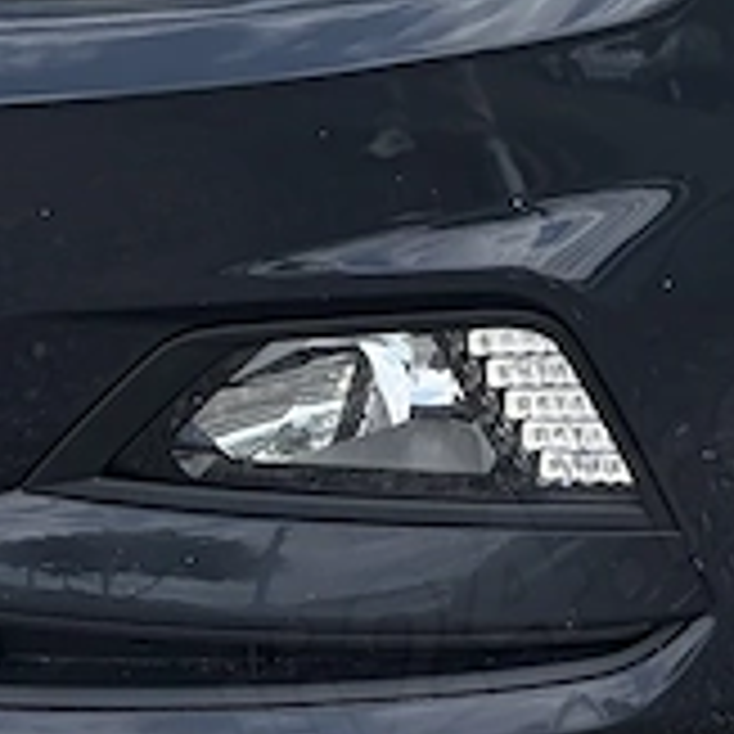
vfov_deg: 11.9
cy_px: -356
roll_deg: +0.7
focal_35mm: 141
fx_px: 3383
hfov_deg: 12.1
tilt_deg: -8.8
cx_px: 878
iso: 50
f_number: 1.6
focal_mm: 5.96
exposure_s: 1/1706
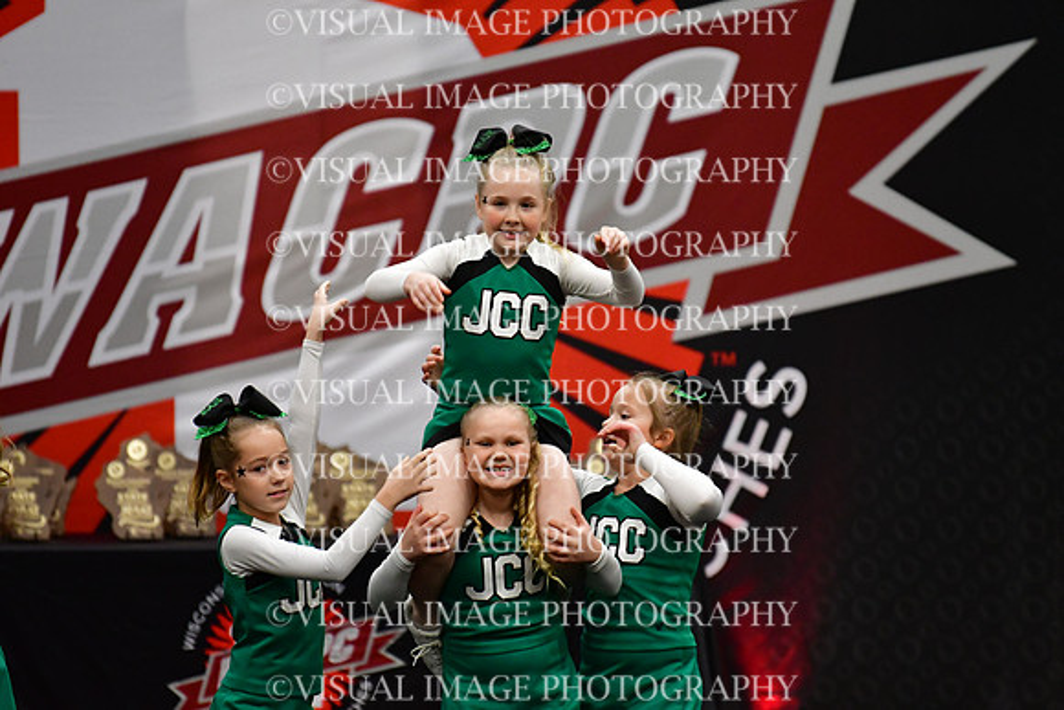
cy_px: 355
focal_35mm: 300
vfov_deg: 4.6
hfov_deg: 6.9
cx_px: 532
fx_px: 8868
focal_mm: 200
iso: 4000
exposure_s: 1/800
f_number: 2.8
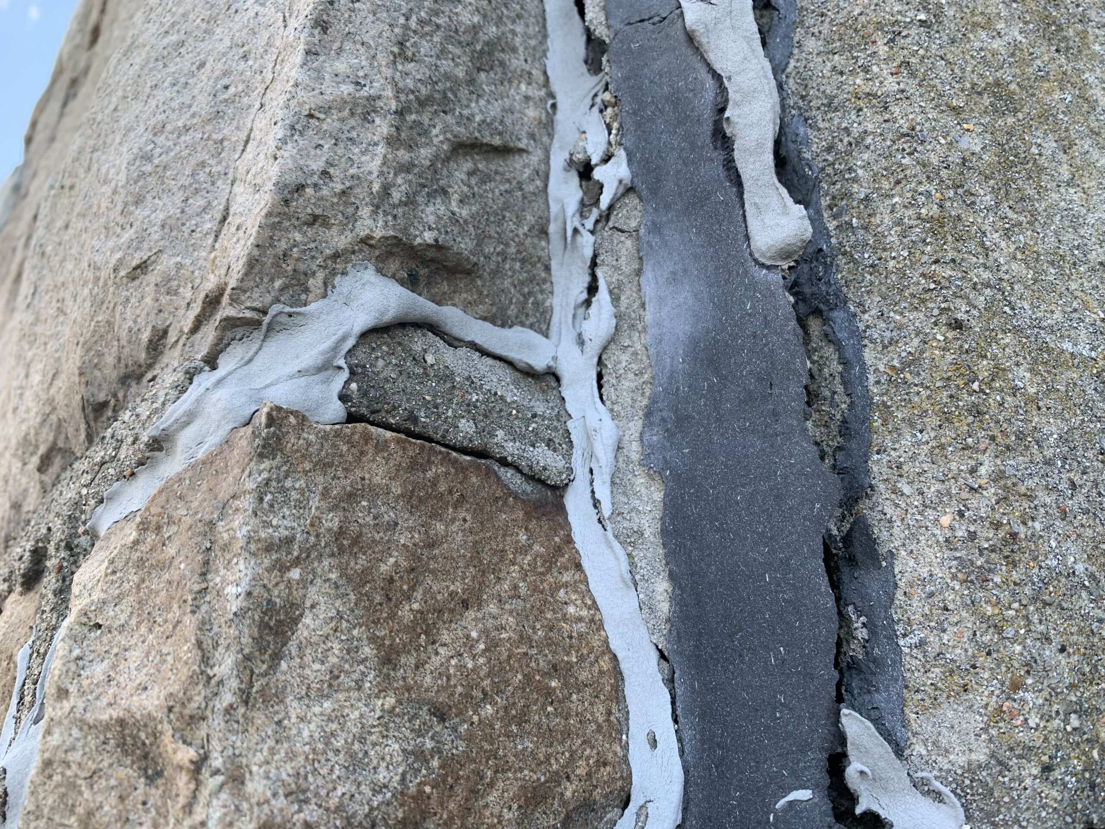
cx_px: 552
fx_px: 830
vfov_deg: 53.1
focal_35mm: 26
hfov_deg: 67.3
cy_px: 414
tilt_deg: +26.9
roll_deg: -2.1
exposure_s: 1/167
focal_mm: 4.25
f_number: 1.8
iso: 25
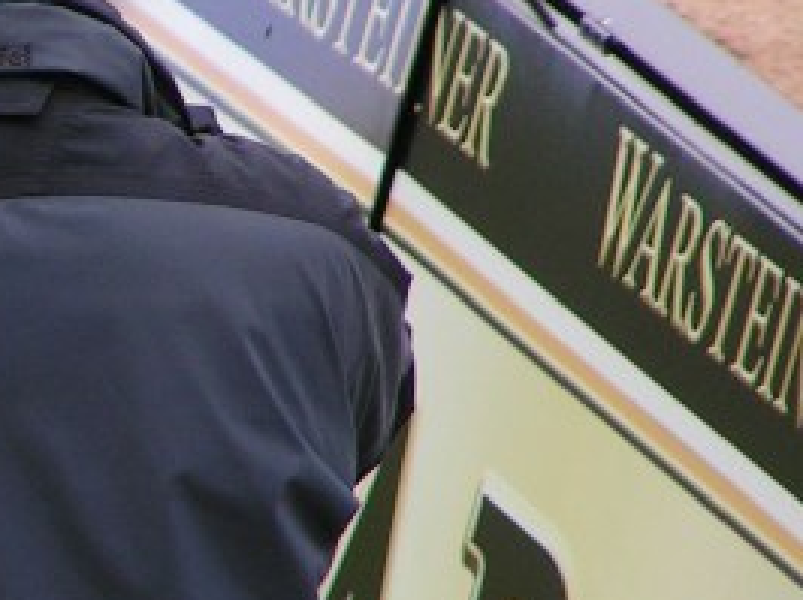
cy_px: 247
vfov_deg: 1.3
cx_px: -235
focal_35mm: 1144
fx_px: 26514
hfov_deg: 1.7
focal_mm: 58
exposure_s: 1/400
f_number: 3.5
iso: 80
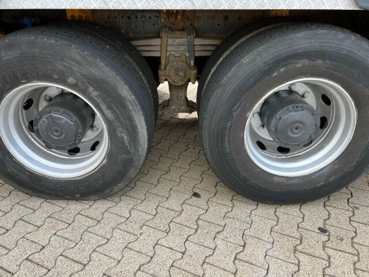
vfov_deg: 53.1
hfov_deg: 67.3
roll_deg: +0.5
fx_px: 277
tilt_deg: -30.0
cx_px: 184
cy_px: 138
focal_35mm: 26
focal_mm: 5.7
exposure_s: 1/361
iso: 50
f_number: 1.5
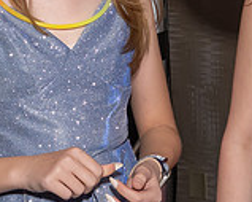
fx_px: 1543
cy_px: 7
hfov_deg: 9.3
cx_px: 154
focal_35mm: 207
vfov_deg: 7.4
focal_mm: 32
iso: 800
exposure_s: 1/250
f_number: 8
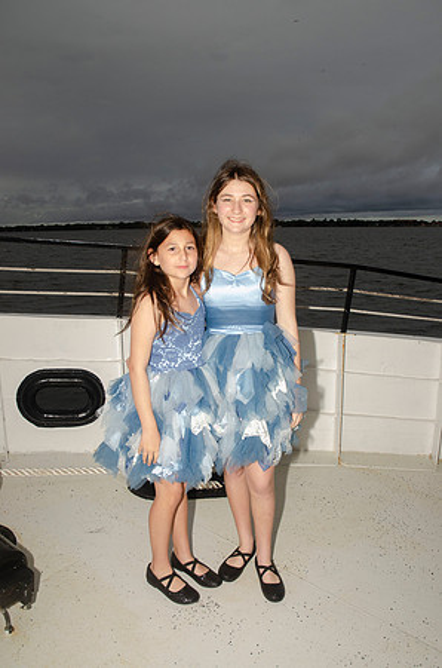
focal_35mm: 27
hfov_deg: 47.7
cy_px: 334
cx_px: 221
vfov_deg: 67.5
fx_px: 500
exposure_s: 1/250
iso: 400
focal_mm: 18
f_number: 6.3
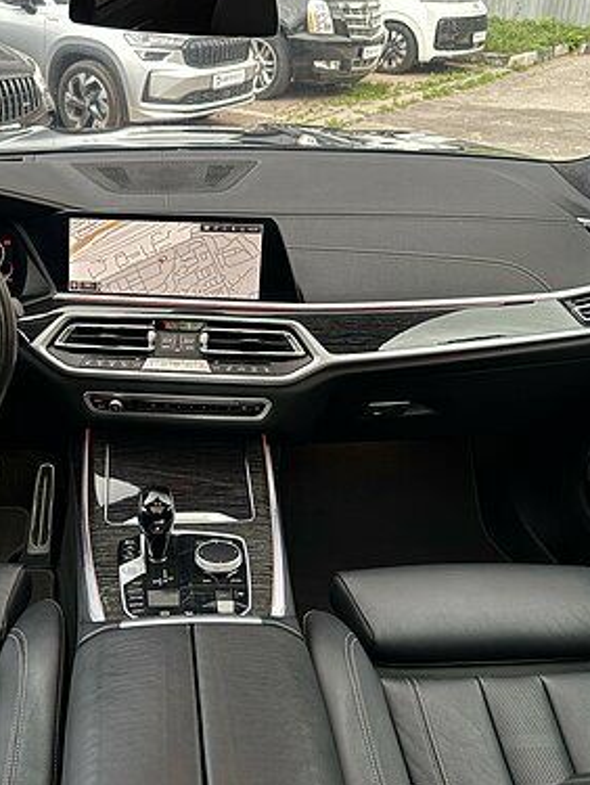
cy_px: 362
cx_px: 165
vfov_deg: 52.5
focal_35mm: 35
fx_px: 794
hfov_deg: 39.9
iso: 320
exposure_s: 1/51
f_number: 1.78
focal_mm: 6.76
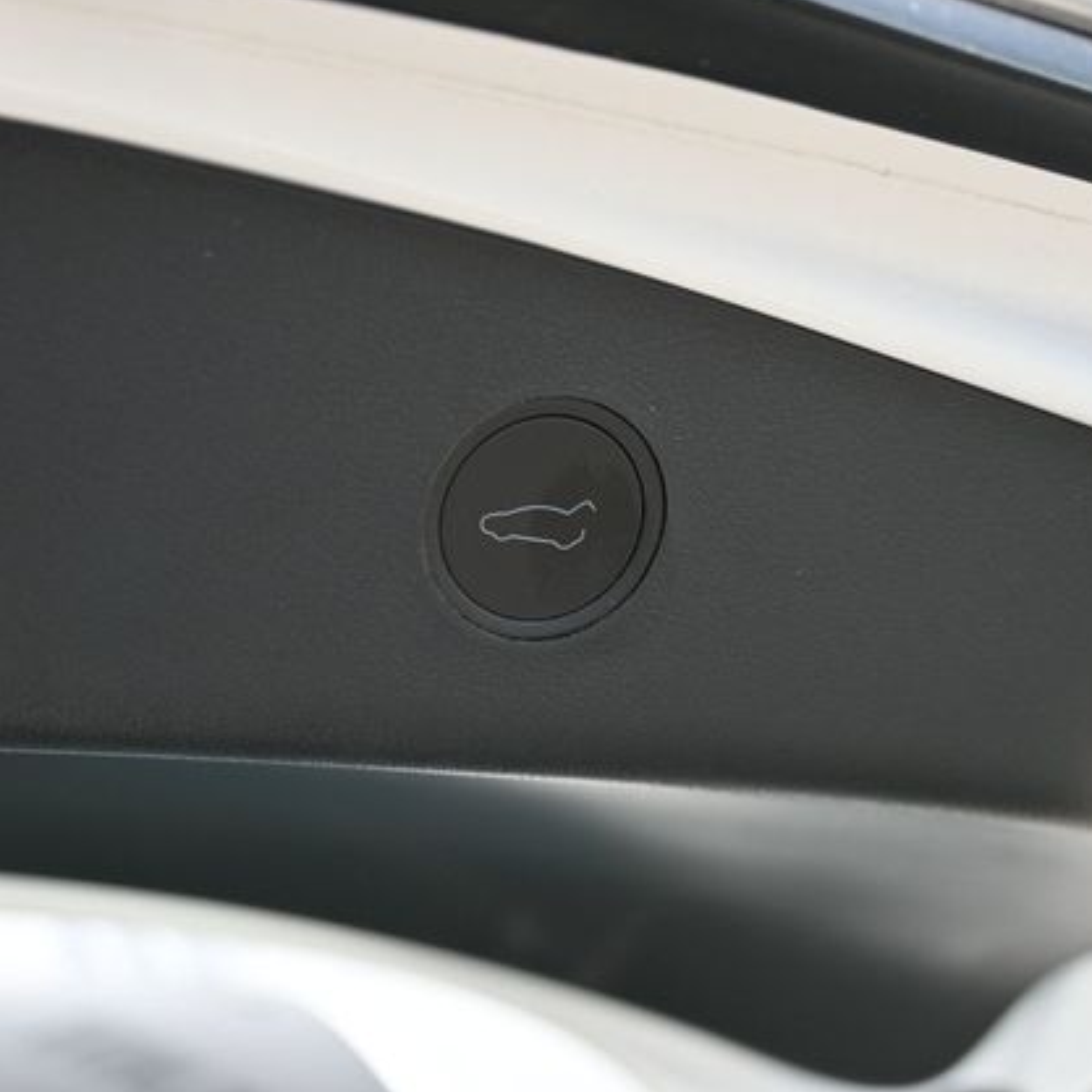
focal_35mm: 44
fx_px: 1570
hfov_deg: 38.4
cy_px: 542
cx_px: 542
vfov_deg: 38.4
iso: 220
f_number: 4
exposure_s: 1/250
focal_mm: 22.5
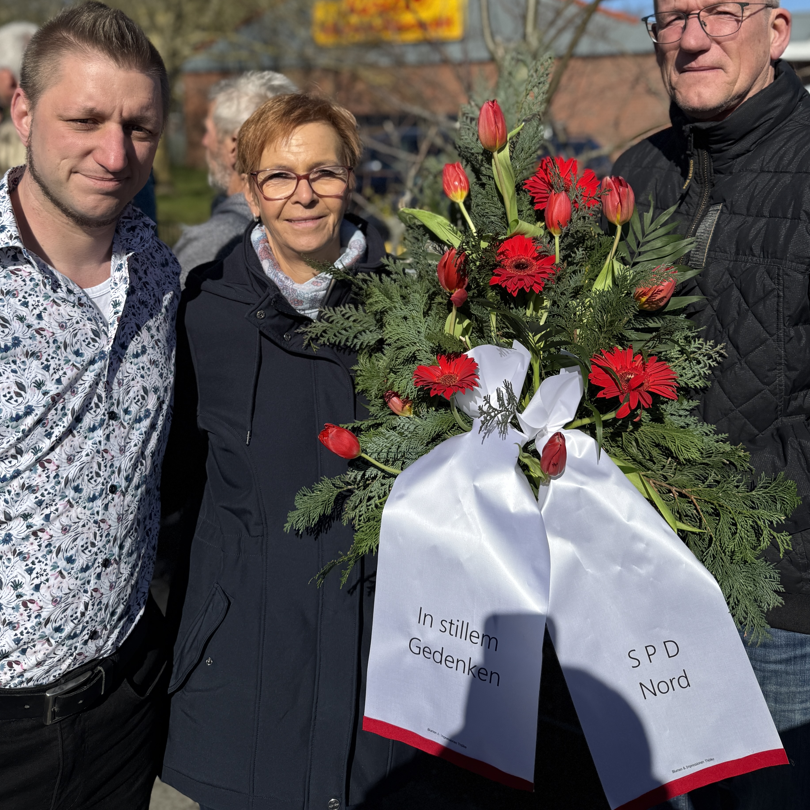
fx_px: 874
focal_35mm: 33
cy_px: 195
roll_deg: -0.3
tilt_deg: -4.5
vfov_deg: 47.7
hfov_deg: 49.7
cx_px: 374
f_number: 1.78
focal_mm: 6.76
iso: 80
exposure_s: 1/6711
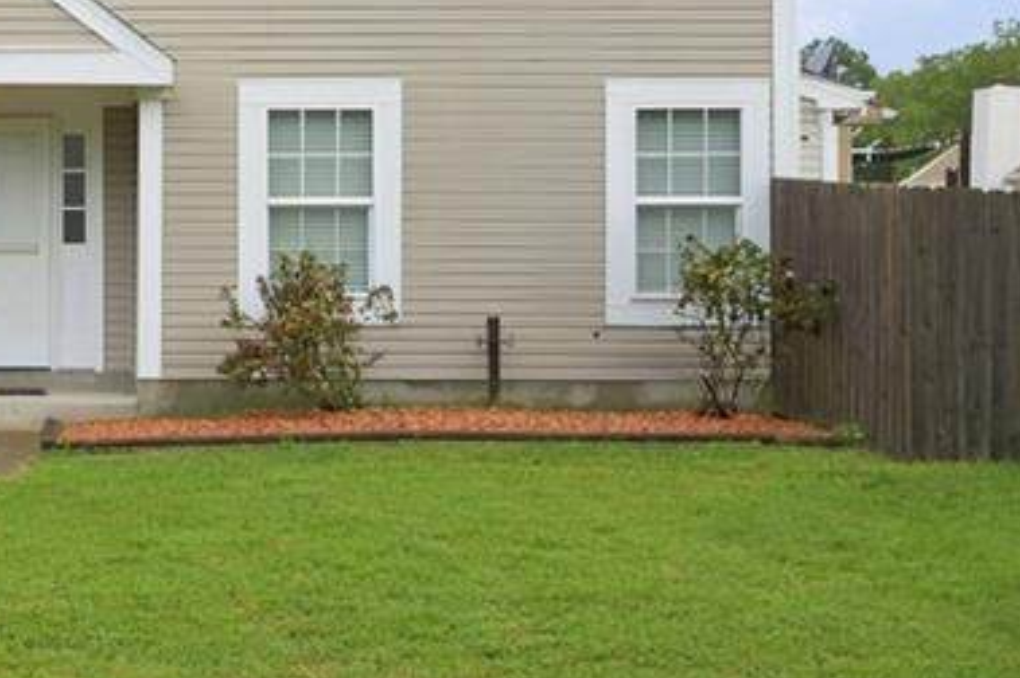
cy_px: -52
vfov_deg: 16.4
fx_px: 2293
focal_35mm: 81
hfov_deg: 23.8
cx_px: -35
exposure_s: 1/10
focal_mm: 30
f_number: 4
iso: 100
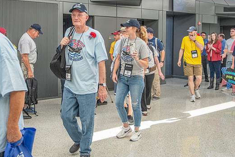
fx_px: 294
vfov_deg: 29.8
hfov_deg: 43.1
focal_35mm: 45
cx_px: 83
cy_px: 57
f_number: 3.2
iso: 800
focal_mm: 20
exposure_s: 1/1250
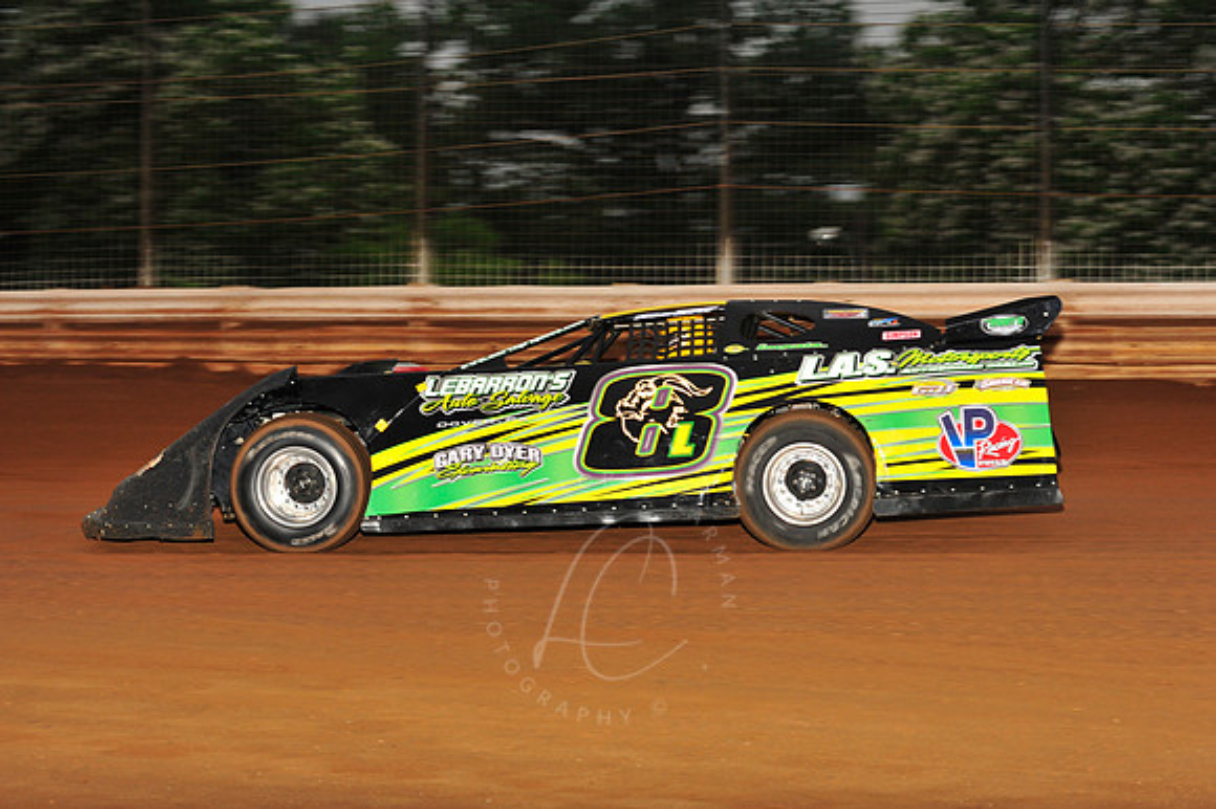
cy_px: 404
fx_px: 2903
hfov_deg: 23.7
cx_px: 608
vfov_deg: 15.9
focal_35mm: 86
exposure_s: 1/320
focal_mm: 86
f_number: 8
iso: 1000
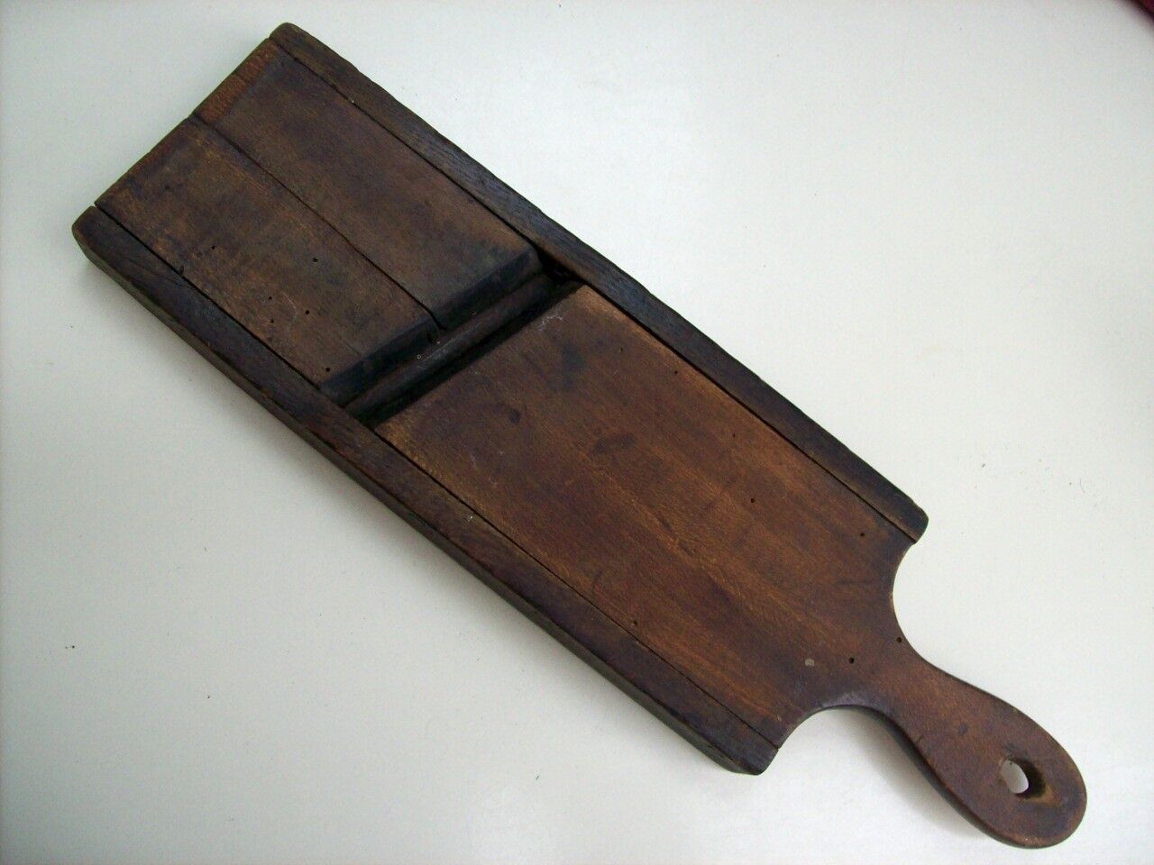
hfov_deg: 51.4
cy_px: 432
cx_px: 577
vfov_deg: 39.7
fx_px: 1200
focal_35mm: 36
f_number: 2.7
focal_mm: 6
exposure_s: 1/56.9
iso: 160
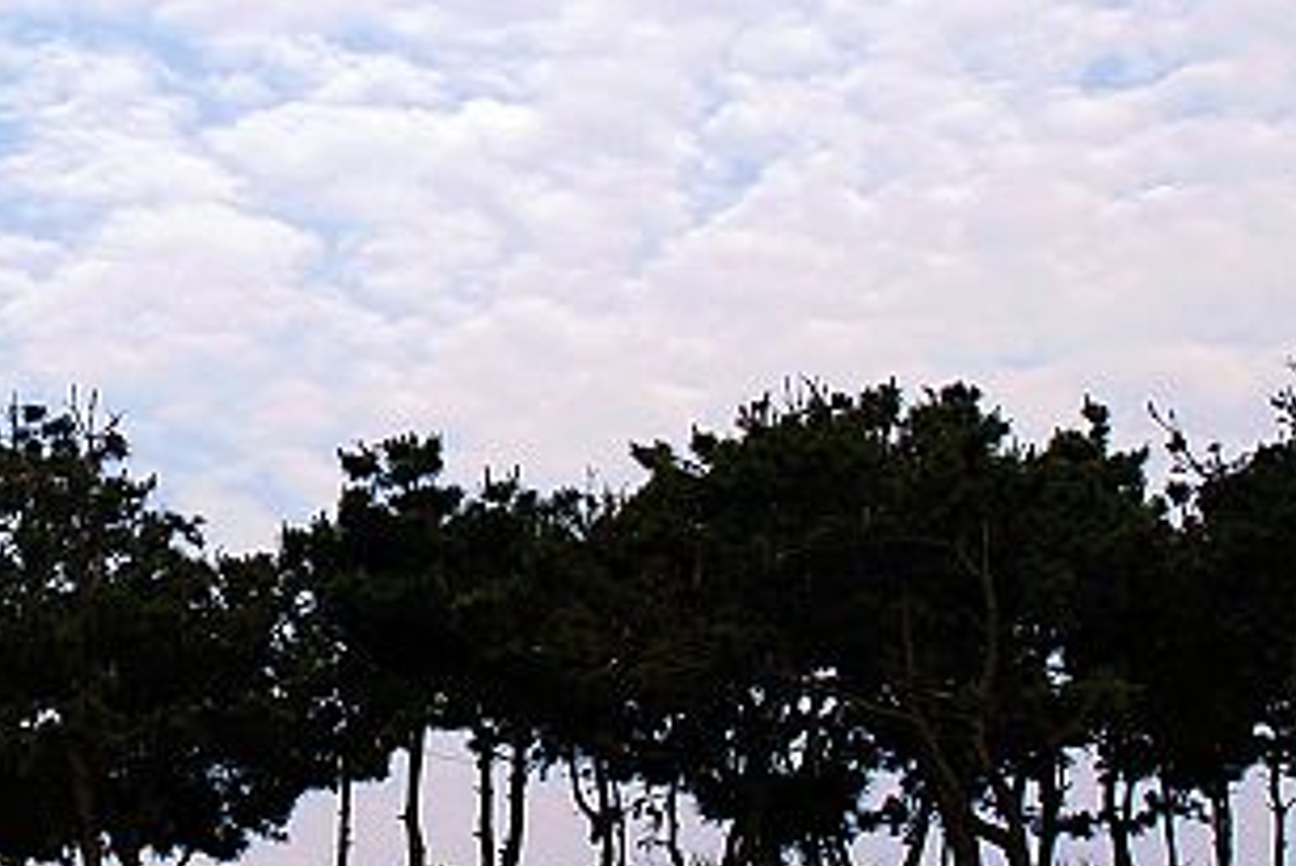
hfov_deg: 18.8
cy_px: 291
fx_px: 3854
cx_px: 201
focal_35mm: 107
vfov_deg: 12.8
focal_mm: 28
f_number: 10
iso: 200
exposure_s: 1/160
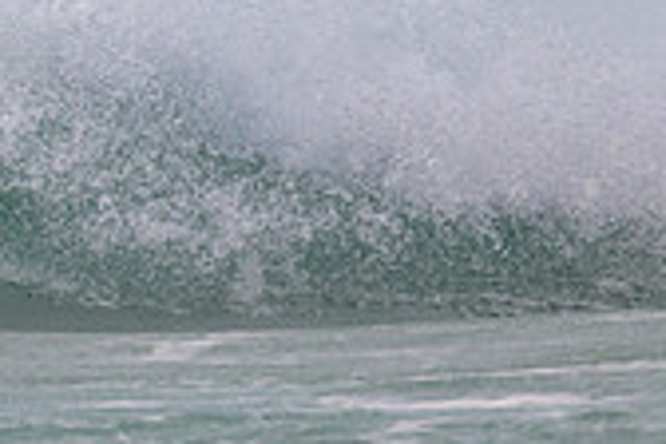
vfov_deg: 0.5
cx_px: -436
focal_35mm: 2765
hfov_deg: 0.7
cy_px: -172
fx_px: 51148
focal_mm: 800
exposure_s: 1/2000
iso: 1800
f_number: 11
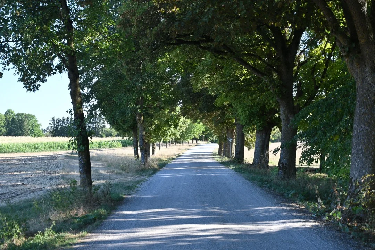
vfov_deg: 23.0
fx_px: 615
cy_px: 125
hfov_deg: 33.9
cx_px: 188
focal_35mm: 59
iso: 180
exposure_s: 1/250
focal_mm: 59
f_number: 5.6
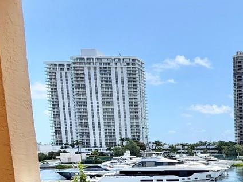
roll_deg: +0.7
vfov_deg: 25.6
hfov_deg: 30.8
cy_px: 197
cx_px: 289
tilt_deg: -8.7
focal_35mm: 53
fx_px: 372
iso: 20
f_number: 2.2
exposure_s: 1/876
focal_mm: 2.22
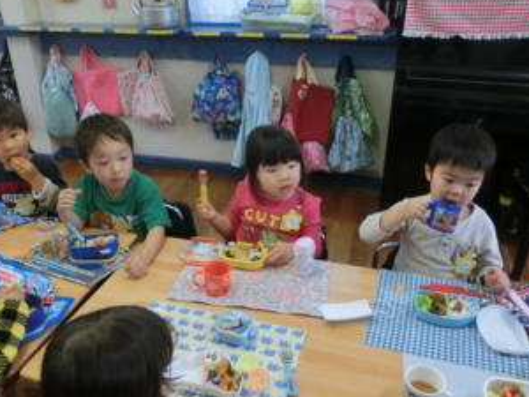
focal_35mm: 32
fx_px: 489
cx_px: 257
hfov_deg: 56.8
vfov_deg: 44.2
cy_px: 196
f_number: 3
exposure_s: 1/125
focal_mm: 4.24
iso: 400
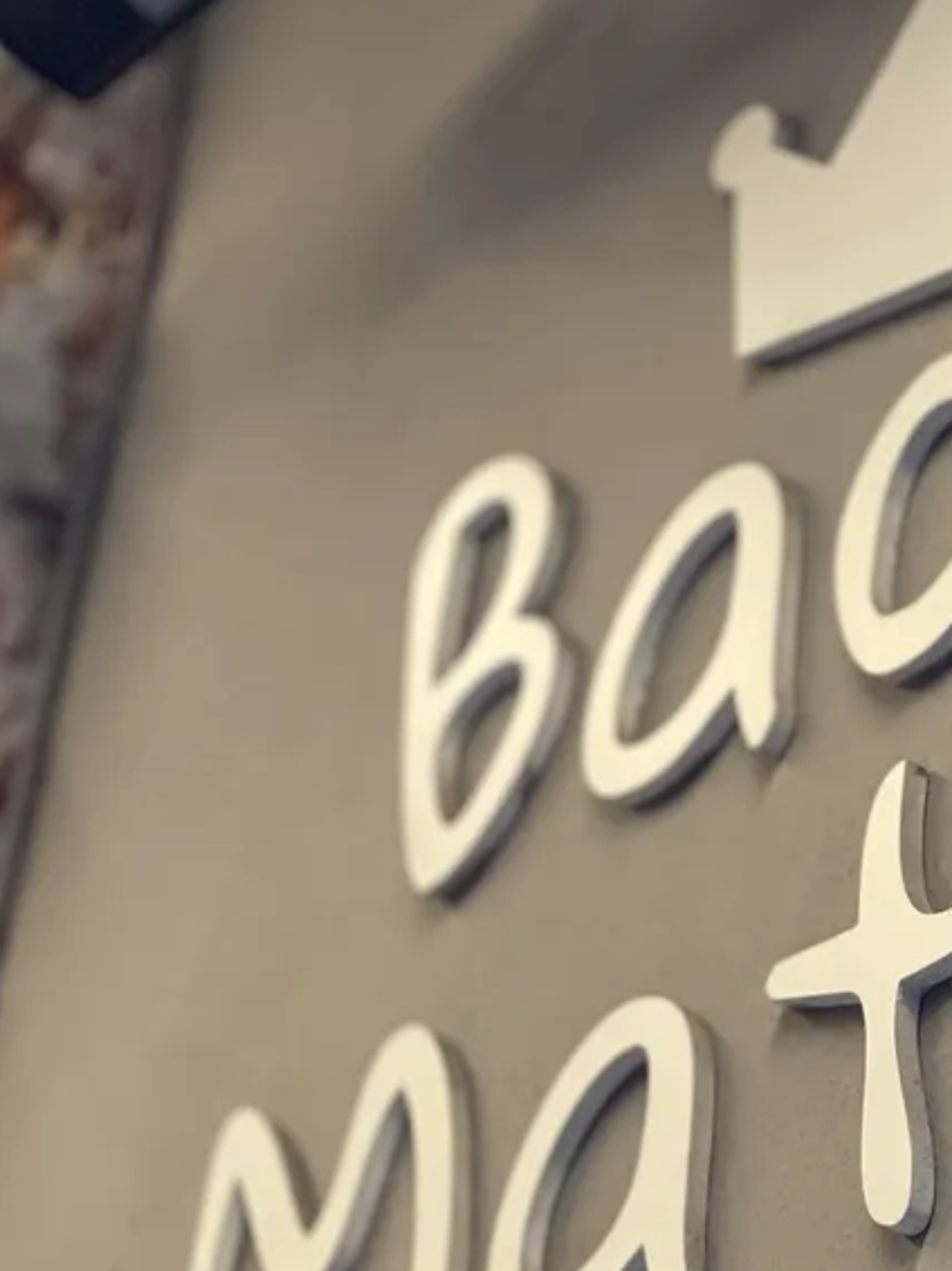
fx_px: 5394
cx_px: 1013
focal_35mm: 147
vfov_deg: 13.4
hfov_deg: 10.0
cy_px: 1024
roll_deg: -6.2
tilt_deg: +25.1
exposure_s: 1/33
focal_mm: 6
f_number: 2
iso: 250
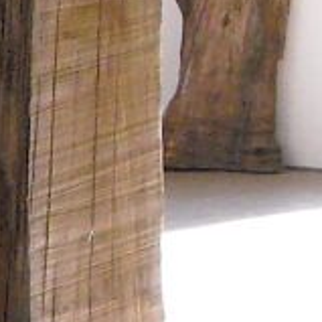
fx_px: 2620
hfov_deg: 6.8
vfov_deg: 7.0
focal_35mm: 249
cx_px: -310
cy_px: -77
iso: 400
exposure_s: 1/161
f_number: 2.8
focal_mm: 5.7
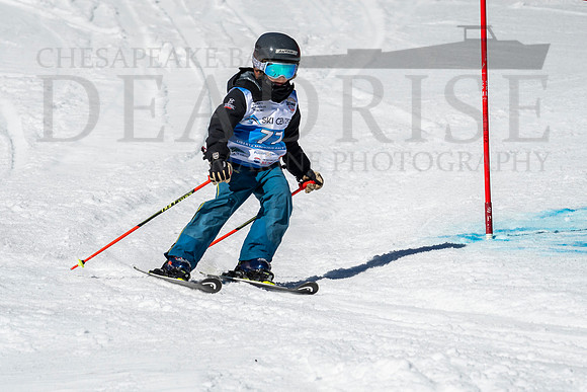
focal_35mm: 741
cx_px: 262
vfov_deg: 1.9
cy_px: 178
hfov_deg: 2.8
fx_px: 12091
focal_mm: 400
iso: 200
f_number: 8
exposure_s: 1/2000
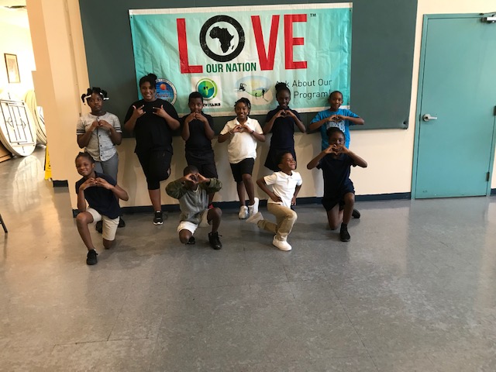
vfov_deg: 49.7
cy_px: 186
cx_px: 248
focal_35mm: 28
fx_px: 401
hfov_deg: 63.4
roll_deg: +2.3
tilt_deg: -14.7
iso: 40
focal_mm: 3.99
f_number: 1.8
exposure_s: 1/15
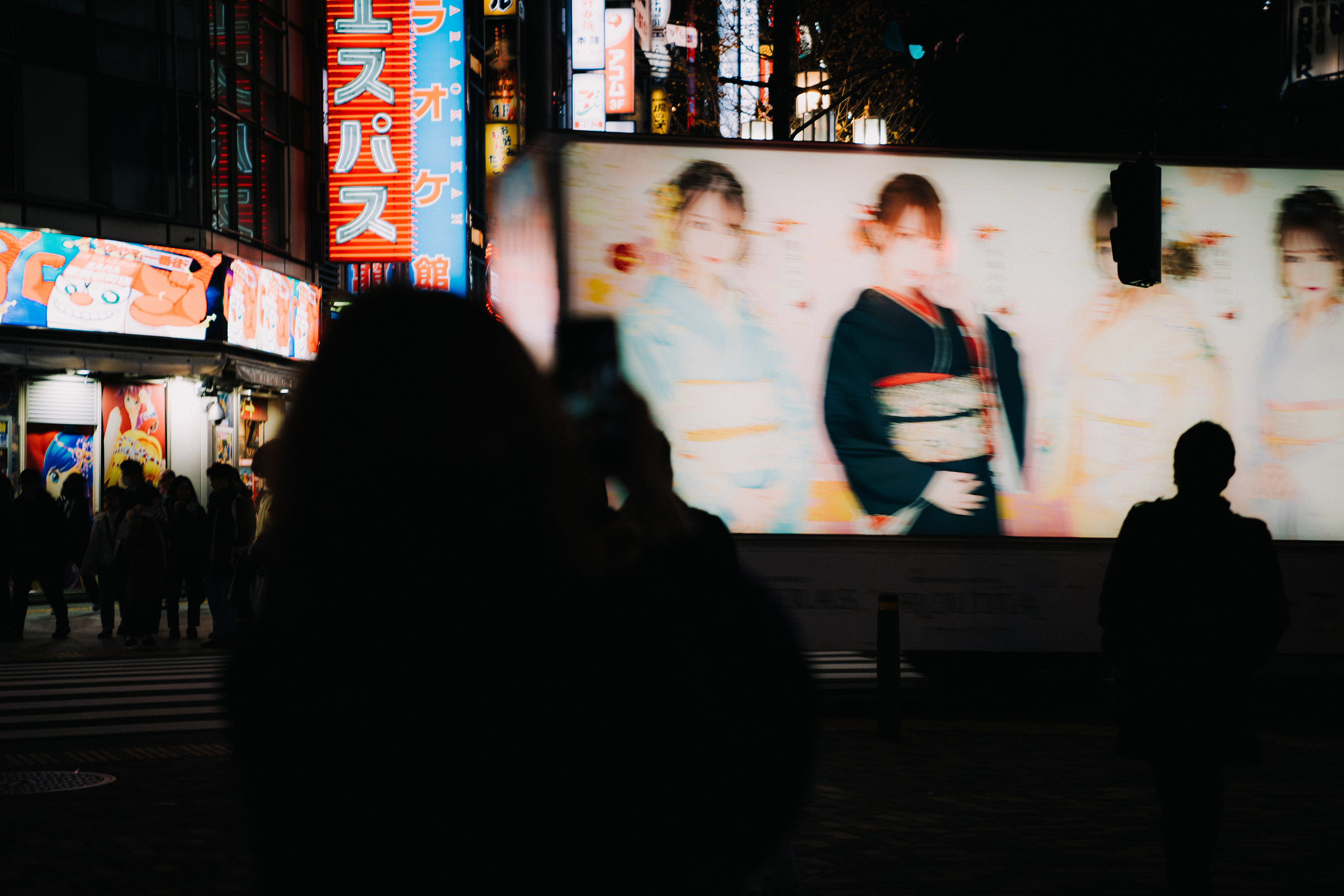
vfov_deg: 19.5
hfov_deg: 28.8
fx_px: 2613
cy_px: 448
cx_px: 672
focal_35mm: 70
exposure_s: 1/50
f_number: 2.8
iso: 100
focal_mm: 70
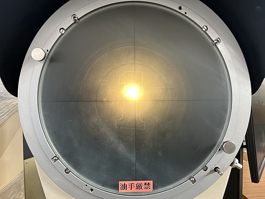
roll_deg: +0.8
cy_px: 100
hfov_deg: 67.3
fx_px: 199
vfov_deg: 53.1
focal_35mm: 26
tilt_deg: -3.3
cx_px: 132
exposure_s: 1/100
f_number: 1.5
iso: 80
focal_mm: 5.7
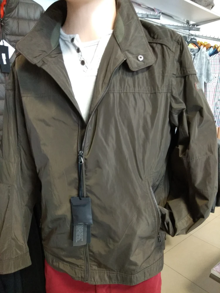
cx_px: 110
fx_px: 178
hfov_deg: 63.4
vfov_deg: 79.0
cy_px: 146
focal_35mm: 21
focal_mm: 3.57
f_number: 2
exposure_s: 1/17
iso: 800
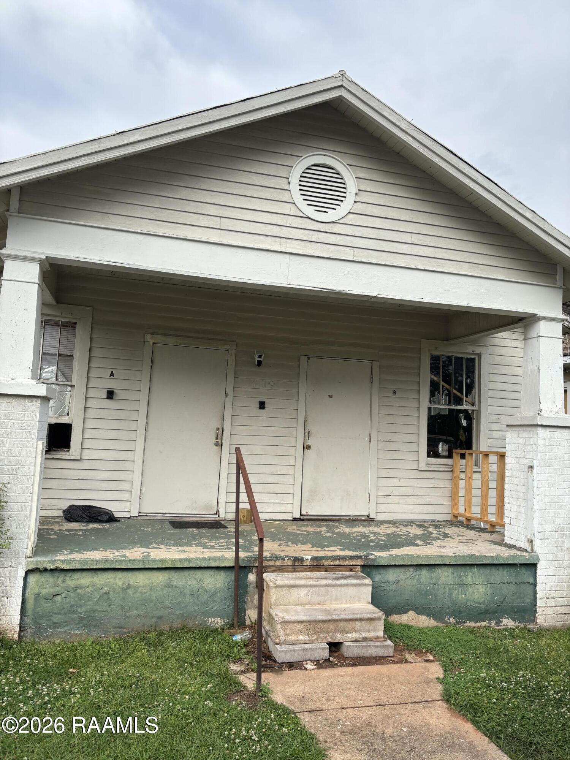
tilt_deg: +4.9
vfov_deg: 67.3
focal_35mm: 26
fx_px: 571
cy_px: 380
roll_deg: -3.4
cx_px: 285
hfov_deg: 53.1
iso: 50
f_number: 1.6
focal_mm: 5.96
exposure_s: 1/831
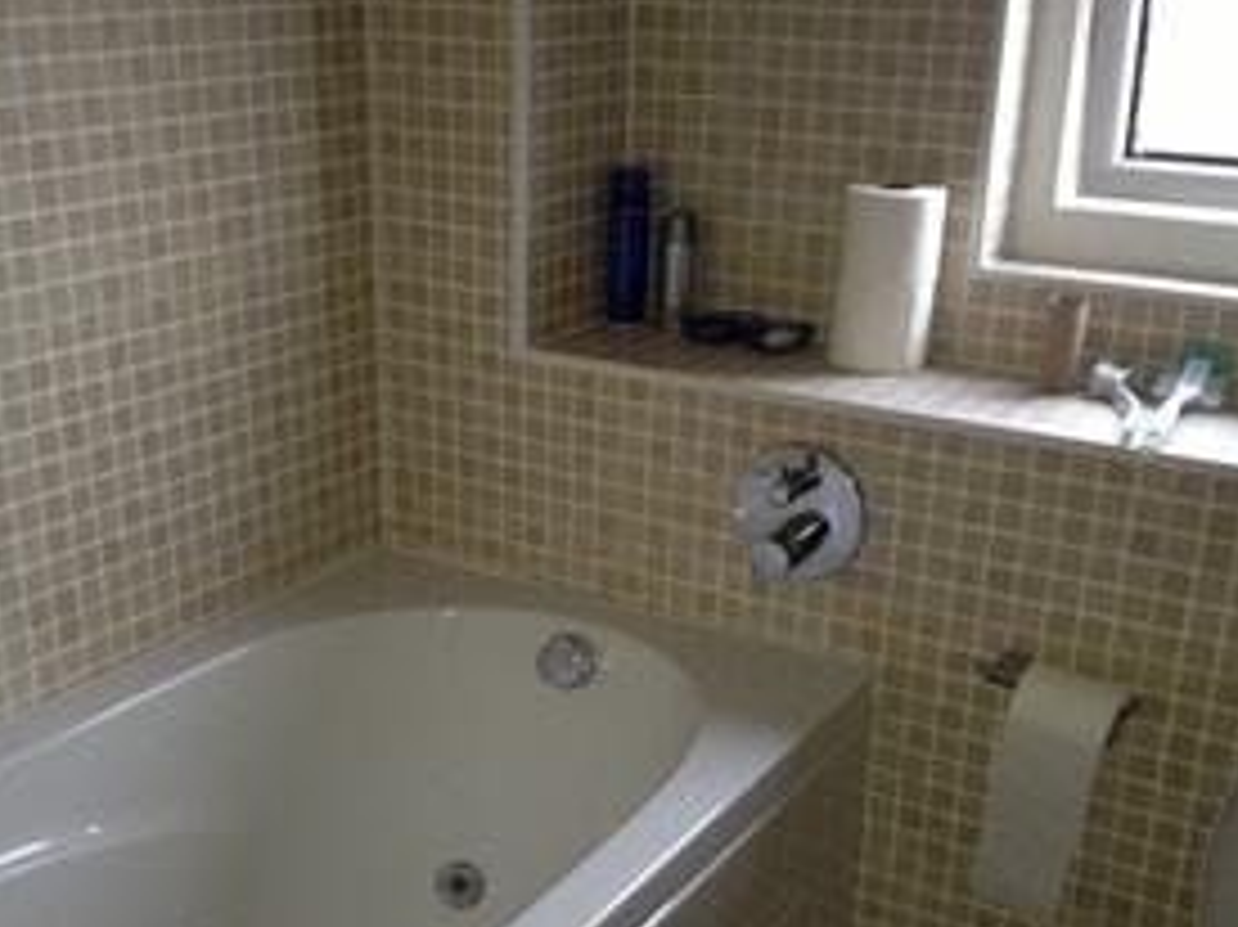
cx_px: 572
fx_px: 1823
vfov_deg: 28.3
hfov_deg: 37.5
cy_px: 644
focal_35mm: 51
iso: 125
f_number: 2.4
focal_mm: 4.28
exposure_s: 1/20
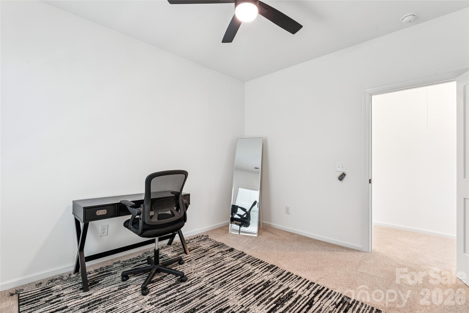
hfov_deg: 95.3
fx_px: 214
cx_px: 234
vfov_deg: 72.4
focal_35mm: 16
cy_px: 156
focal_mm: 16.4
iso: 100
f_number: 9
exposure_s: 1/2.5
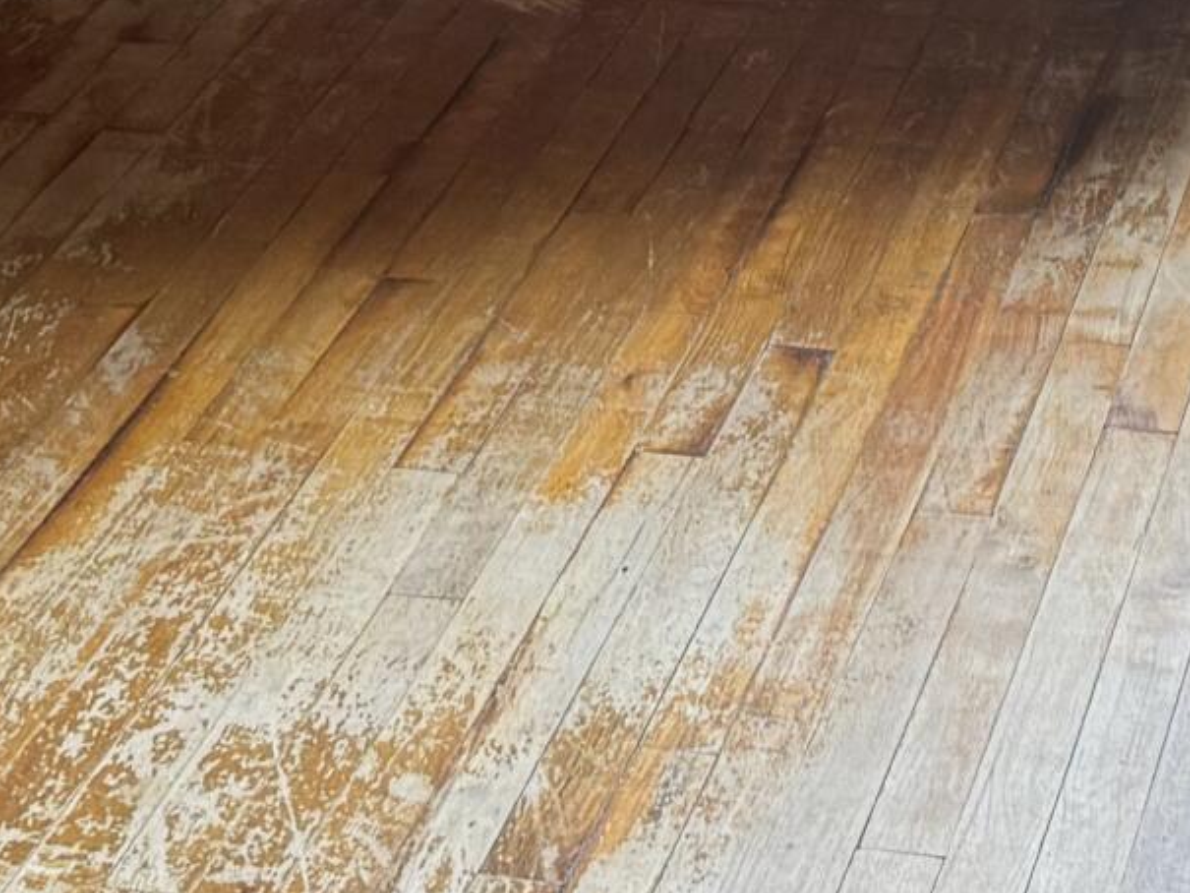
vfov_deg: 11.1
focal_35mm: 119
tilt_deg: -8.8
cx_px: 950
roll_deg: +0.0
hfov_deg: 16.4
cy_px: -980
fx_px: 4092
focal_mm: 6.76
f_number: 1.78
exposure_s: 1/60
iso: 160
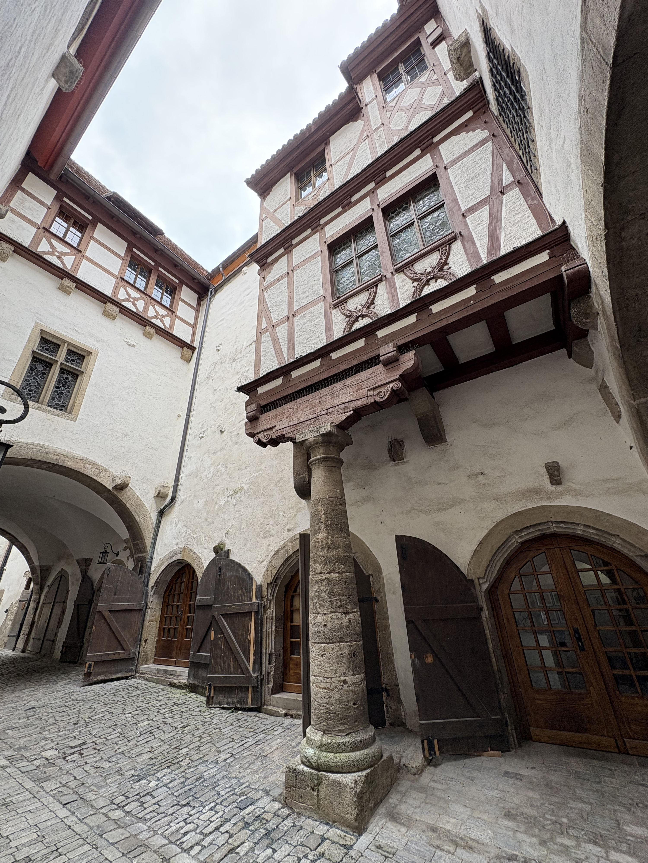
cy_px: 432
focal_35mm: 14
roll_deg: +2.2
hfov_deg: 85.7
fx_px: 349
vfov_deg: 102.1
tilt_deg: +26.9
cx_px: 324
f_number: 2.2
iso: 40
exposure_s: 1/99
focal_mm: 2.22
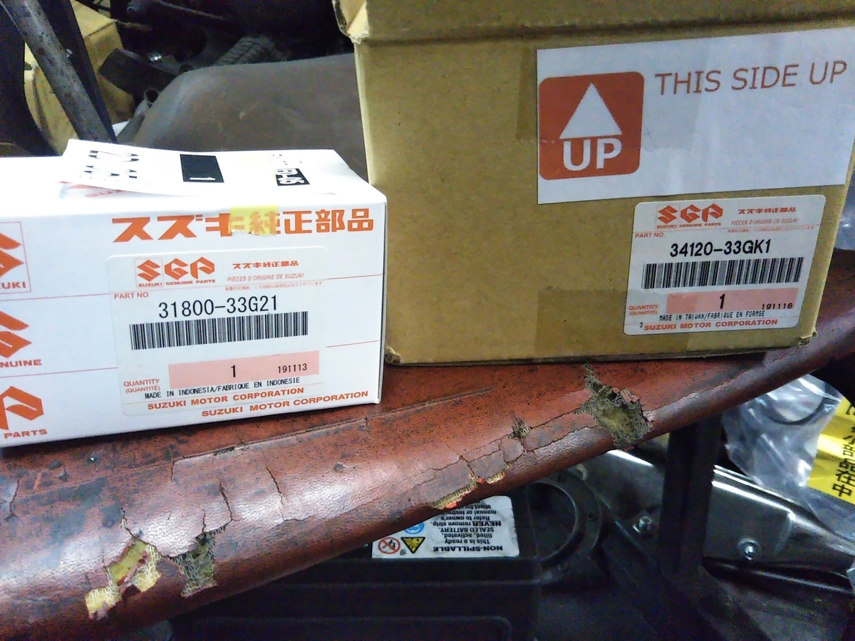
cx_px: 428
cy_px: 320
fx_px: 741
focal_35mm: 30
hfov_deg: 60.0
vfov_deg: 46.8
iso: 836
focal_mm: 4
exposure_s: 1/23
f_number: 2.2
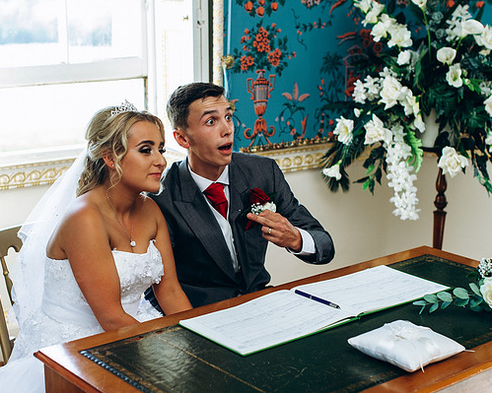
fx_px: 917
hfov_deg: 30.0
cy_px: 241
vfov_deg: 24.2
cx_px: 200
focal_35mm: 63
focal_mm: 35
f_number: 2.5
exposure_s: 1/125
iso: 125
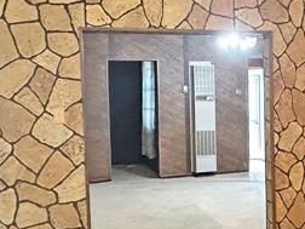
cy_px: 121
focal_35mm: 57
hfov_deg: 32.2
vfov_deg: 25.7
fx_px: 502
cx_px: 271
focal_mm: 2.22
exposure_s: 1/40
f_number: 2.2
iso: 1000
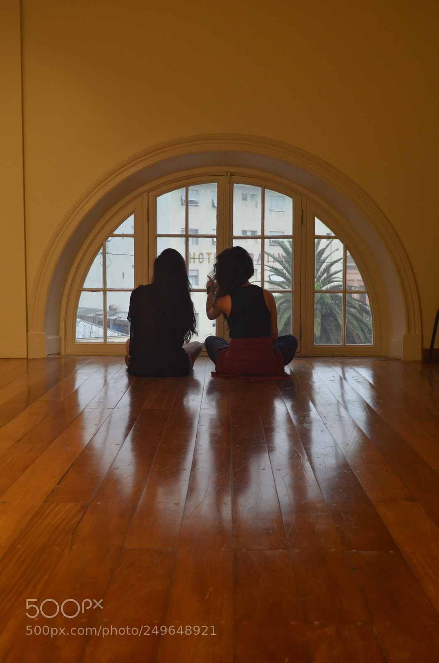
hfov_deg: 30.7
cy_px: 332
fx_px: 799
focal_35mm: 44
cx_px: 220
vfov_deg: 45.0
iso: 500
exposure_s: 1/30
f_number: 5.6
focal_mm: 29
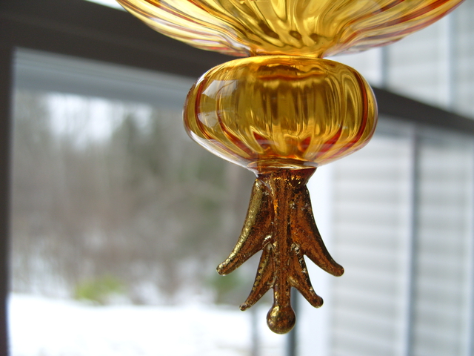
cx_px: 237
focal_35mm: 35
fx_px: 479
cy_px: 178
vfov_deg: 40.7
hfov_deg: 52.6
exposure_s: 1/60
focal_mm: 7.8
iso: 80
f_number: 2.8
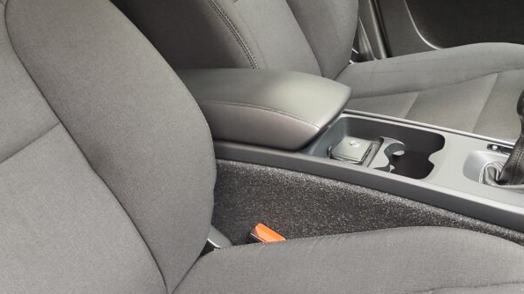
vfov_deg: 20.2
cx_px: 247
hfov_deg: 35.5
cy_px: 69
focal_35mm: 59
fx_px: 819
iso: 339
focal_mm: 7.01
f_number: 1.69
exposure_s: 1/69.2
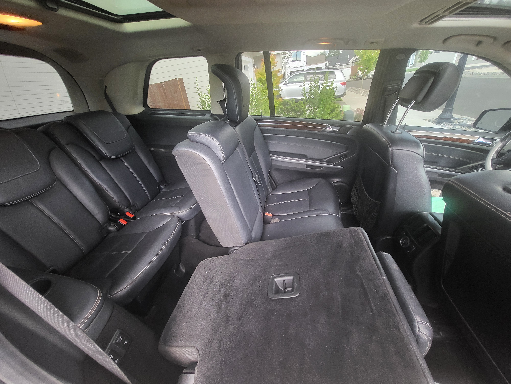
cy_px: 192
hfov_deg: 106.2
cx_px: 256
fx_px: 192
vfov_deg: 89.9
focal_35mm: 13
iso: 250
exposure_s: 1/60
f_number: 2.2
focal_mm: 1.74
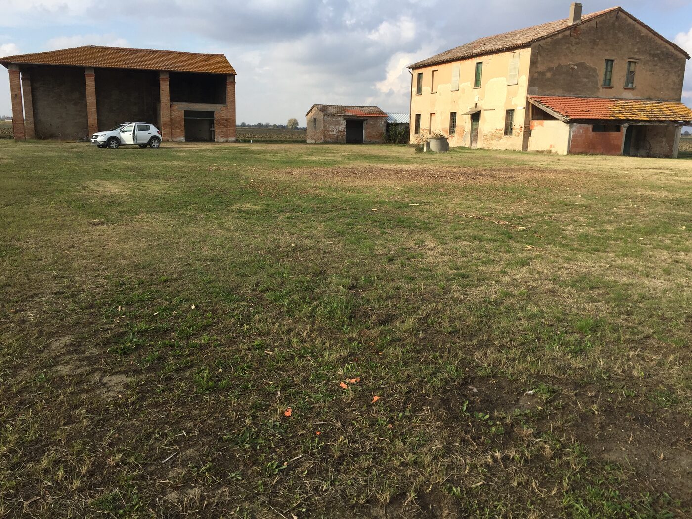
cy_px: 260
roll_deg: -1.5
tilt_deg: -12.5
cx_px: 346
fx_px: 580
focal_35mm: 29
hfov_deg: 61.7
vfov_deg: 48.2
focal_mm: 4.15
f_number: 2.2
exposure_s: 1/1276
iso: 32
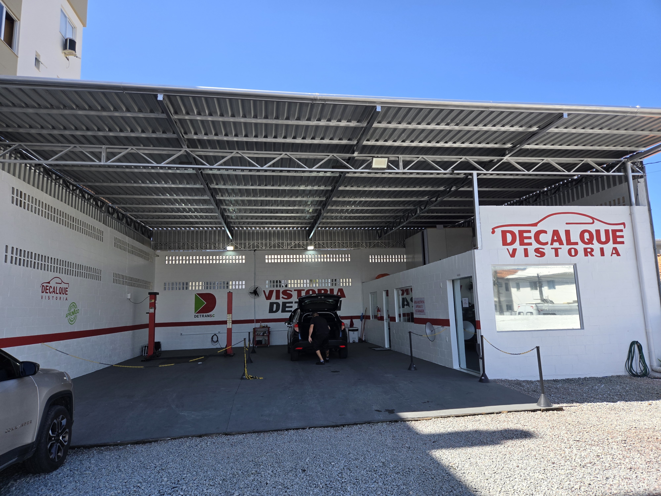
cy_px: 248
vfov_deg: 58.9
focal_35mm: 23
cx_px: 330
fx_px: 439
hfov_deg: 73.9
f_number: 1.8
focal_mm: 5.4
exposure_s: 1/2524
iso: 80
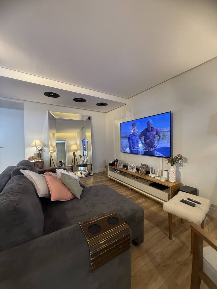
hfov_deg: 85.7
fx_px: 117
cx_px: 108
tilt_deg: -1.0
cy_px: 144
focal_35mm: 14
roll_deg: -1.0
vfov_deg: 102.1
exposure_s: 1/60
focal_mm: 2.22
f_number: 2.2
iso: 250
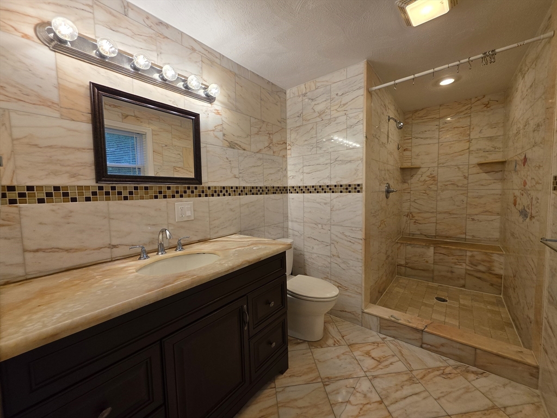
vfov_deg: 89.9
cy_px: 209
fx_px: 209
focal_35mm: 13
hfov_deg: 106.2
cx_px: 278
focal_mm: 2.2
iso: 80
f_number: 1.9
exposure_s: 1/120
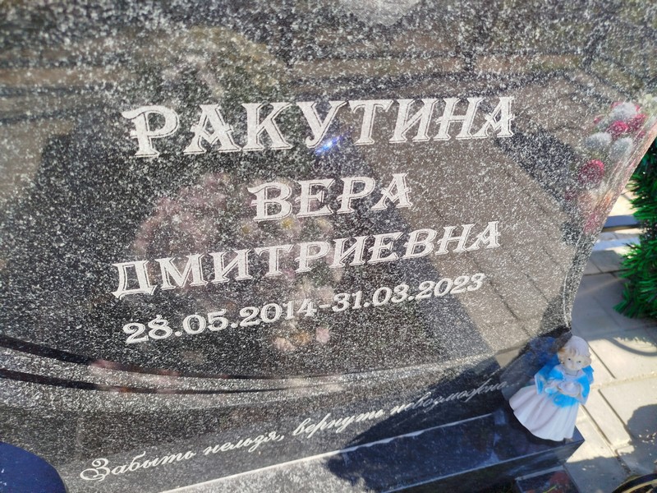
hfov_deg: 71.6
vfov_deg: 56.8
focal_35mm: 24
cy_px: 246
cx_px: 328
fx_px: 456
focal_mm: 5.31
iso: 50
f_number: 1.7
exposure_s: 1/367
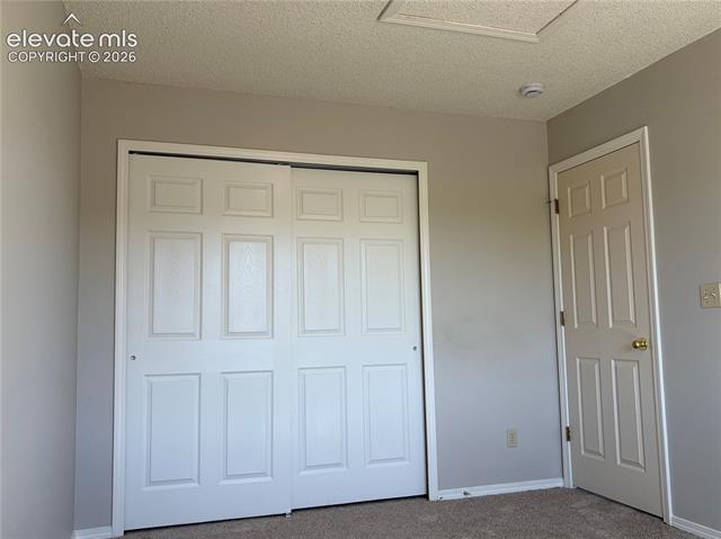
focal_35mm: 26
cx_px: 360
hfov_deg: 67.3
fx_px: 541
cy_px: 270
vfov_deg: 53.0
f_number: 1.6
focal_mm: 5.96
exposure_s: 1/122
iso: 40
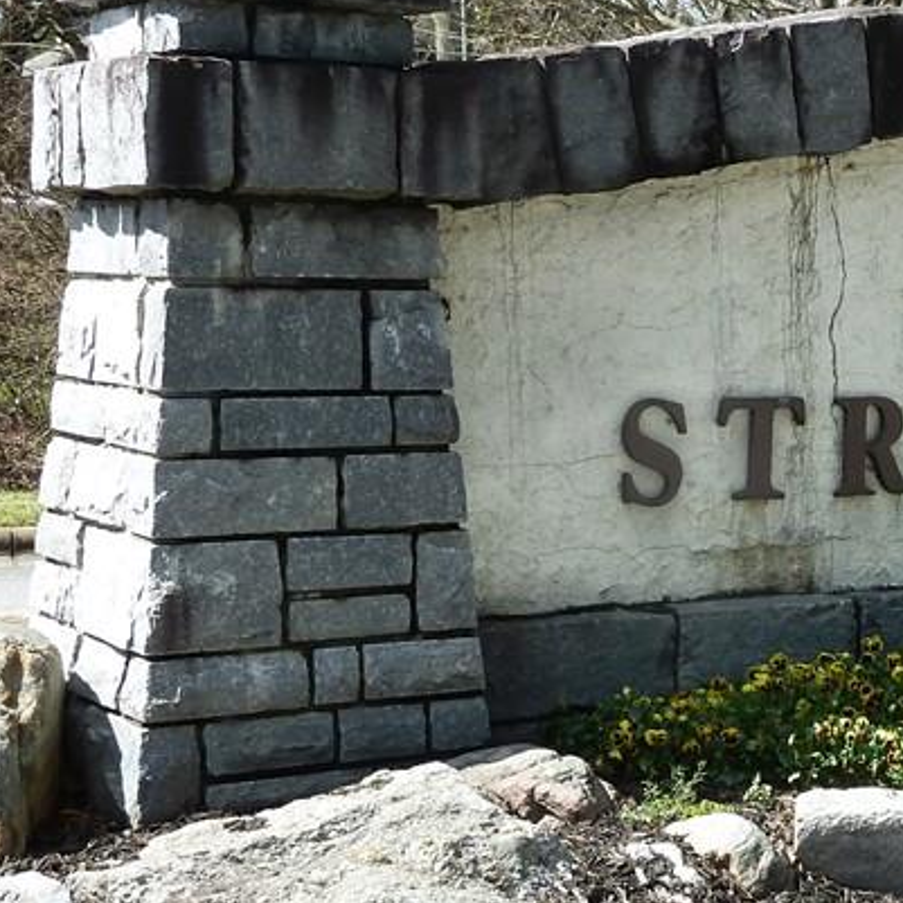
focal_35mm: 79
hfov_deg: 21.3
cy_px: 403
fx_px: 2332
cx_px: 851
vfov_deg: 21.9
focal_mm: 5.7
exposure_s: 1/200
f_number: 4
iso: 80
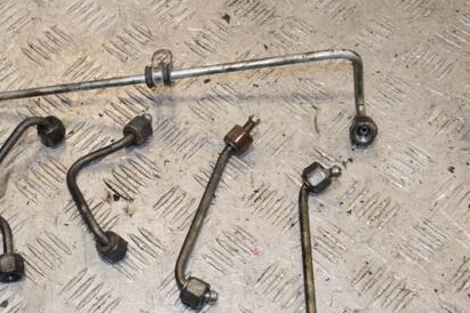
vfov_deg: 19.4
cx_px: 132
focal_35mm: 70
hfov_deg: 28.5
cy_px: 199
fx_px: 914
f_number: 8
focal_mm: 32
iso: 800
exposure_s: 1/200
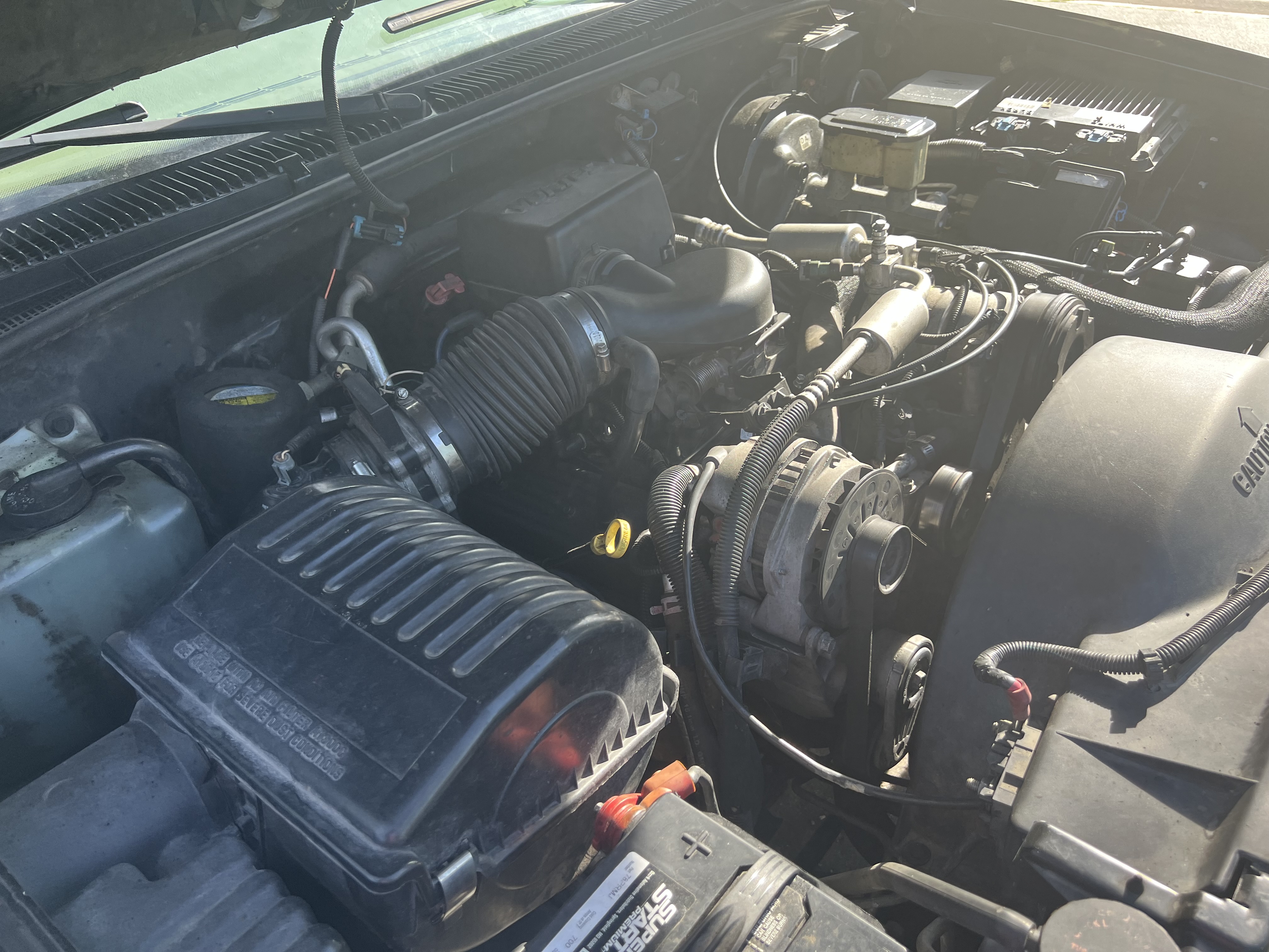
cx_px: 634
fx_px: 953
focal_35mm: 26
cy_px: 476
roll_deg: +3.0
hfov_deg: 67.3
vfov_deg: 53.1
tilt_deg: -32.6
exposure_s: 1/260
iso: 40
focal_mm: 5.7
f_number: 1.5
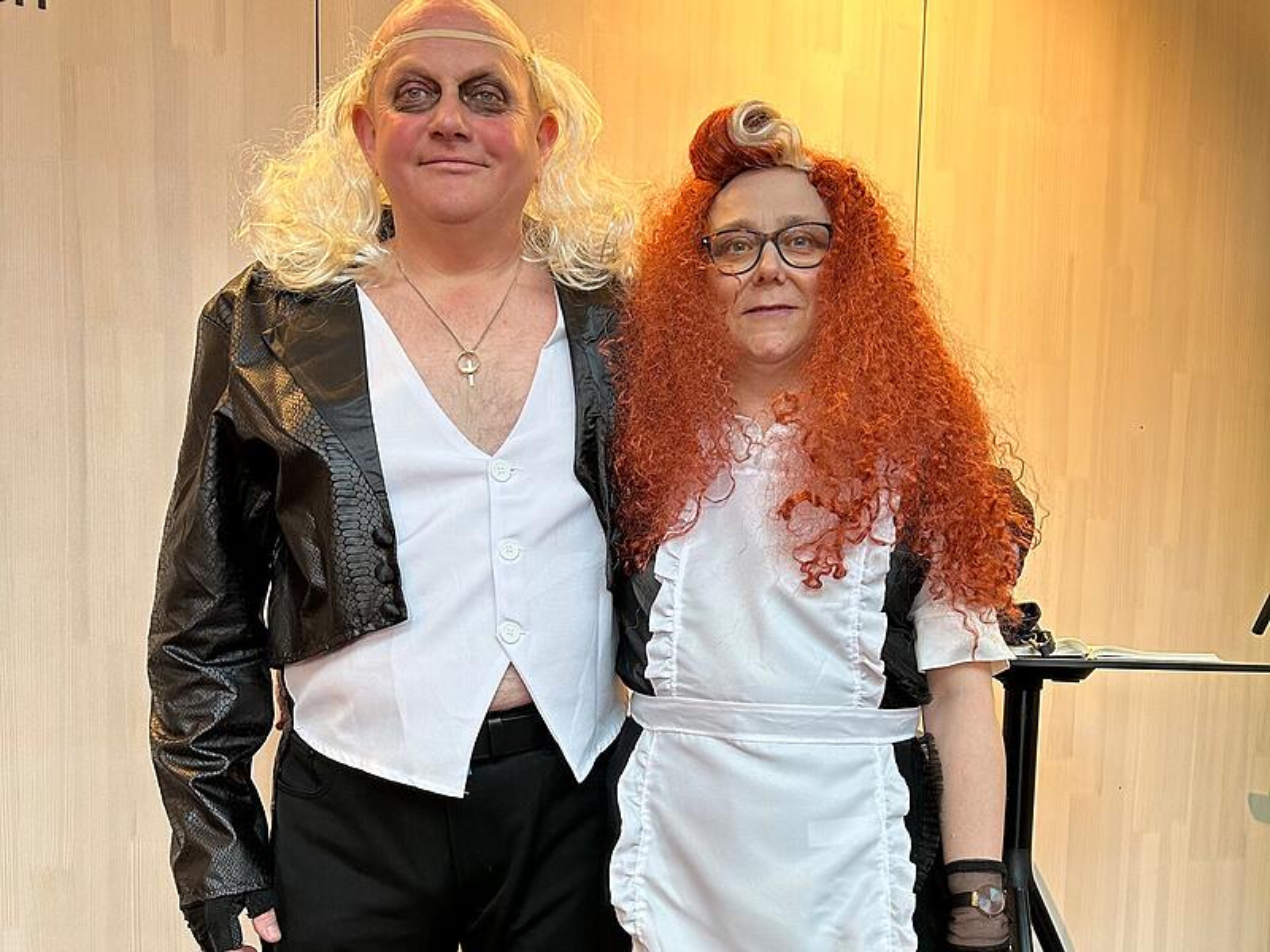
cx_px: 635
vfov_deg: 53.1
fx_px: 954
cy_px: 476
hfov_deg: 67.3
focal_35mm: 26
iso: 125
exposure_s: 1/106
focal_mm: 5.7
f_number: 1.5
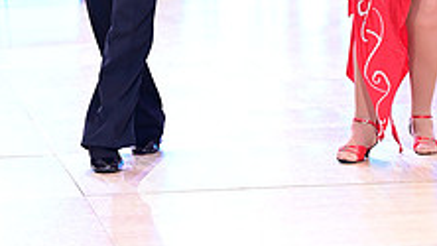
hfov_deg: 9.4
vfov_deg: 5.2
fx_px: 2666
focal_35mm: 230
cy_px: -112
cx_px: 281
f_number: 2.8
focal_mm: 84
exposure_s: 1/320
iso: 2000
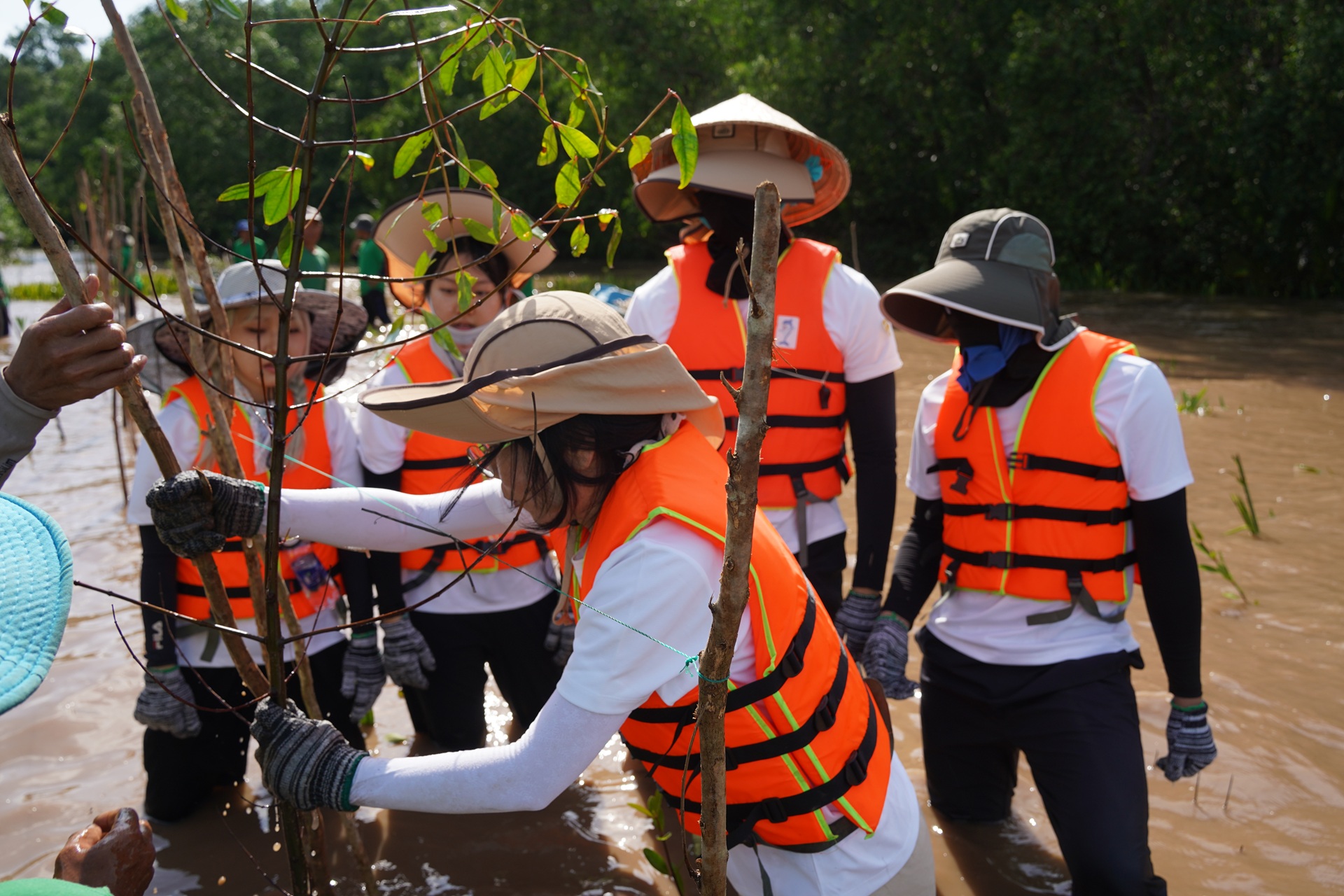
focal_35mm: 28
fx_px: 1045
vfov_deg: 46.4
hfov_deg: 65.5
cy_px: 448
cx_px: 672
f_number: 5.6
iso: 200
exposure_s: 1/800
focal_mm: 28
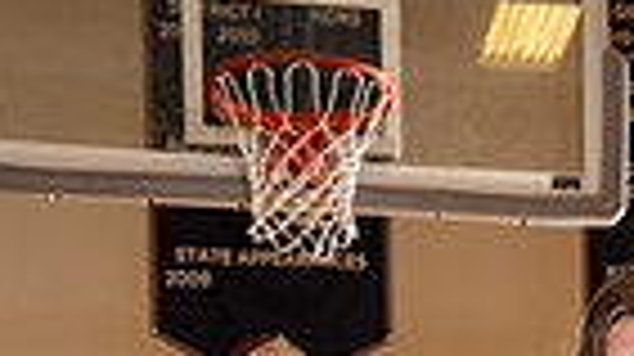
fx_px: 2251
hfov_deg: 15.8
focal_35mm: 134
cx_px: 594
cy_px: 901
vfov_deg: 8.2
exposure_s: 1/250
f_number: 4.5
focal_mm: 40
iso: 400
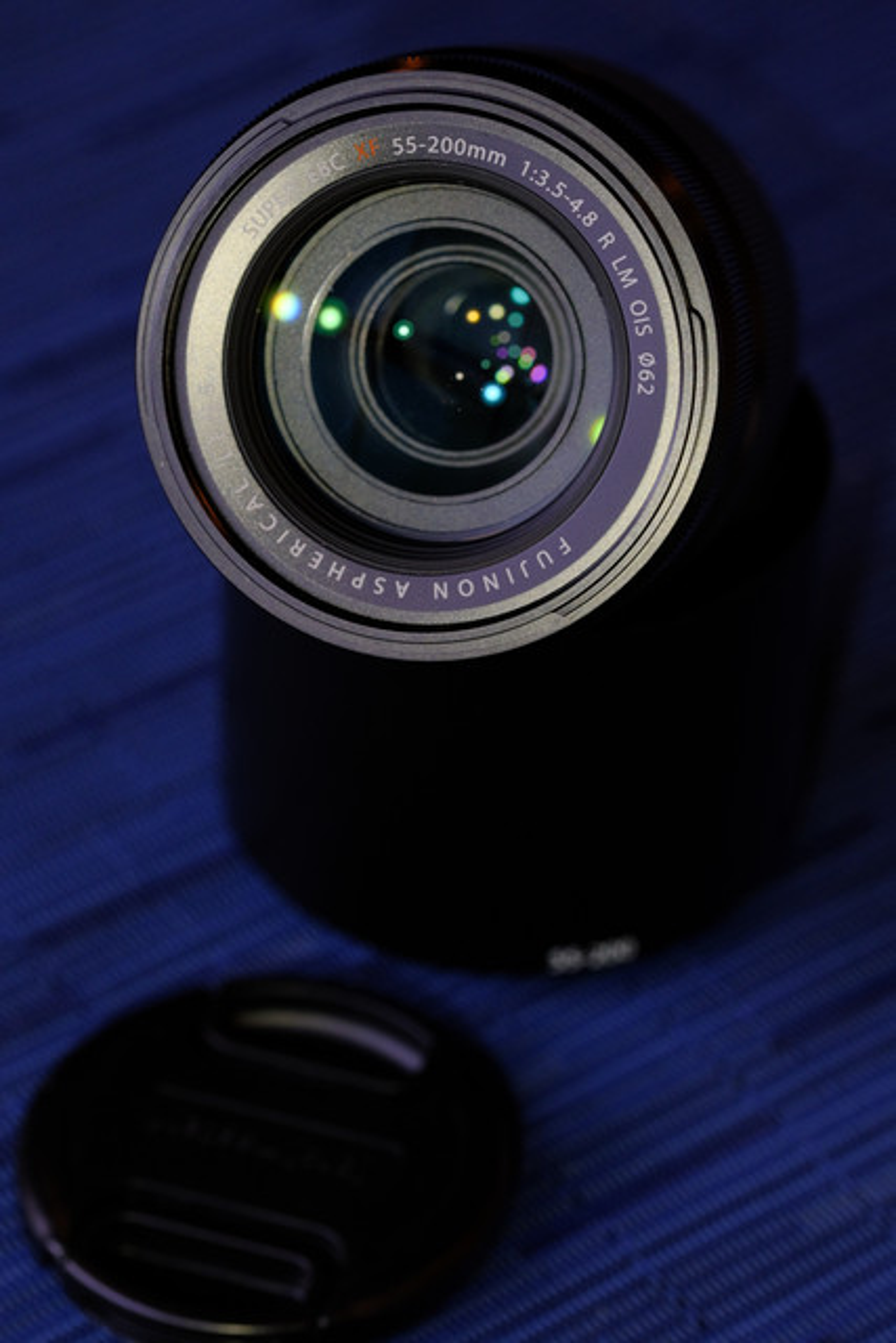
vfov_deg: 15.2
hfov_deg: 10.2
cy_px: 672
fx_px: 5037
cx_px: 448
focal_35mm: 135
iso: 800
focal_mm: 90
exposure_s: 1/20
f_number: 5.6
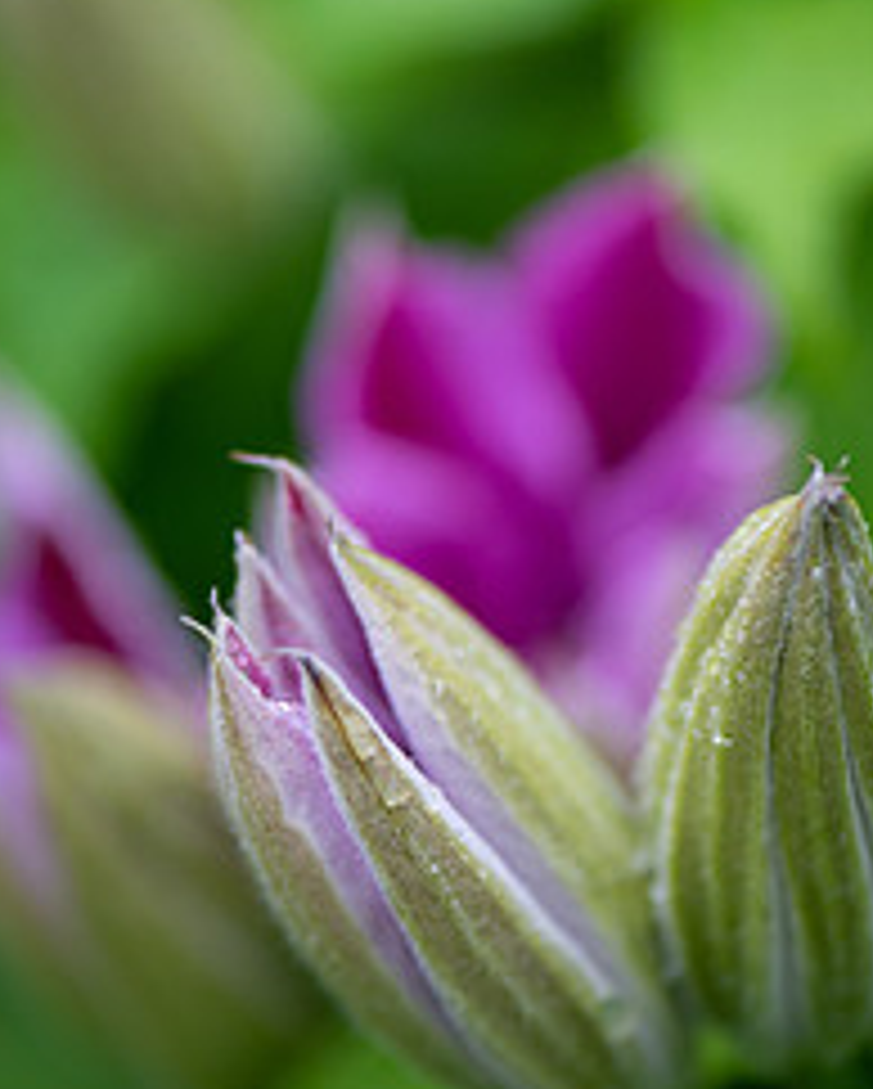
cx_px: 423
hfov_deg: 8.5
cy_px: 441
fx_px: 5903
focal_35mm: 183
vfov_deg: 10.5
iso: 200
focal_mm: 105
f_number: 3.2
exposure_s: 1/180
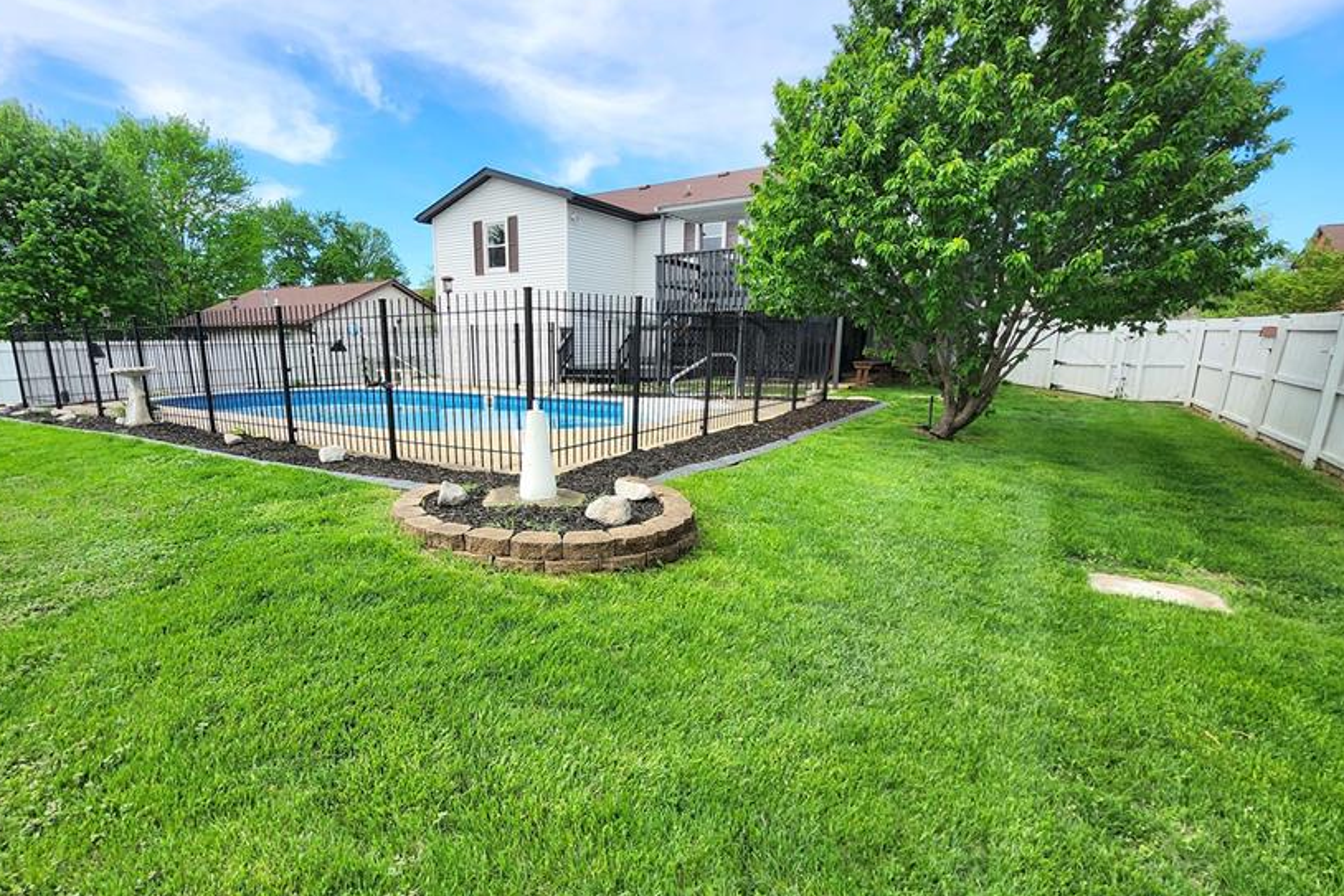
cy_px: 475
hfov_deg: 92.8
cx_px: 584
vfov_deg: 70.4
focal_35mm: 17
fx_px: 635
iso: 40
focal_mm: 1.74
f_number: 2.2
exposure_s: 1/1250
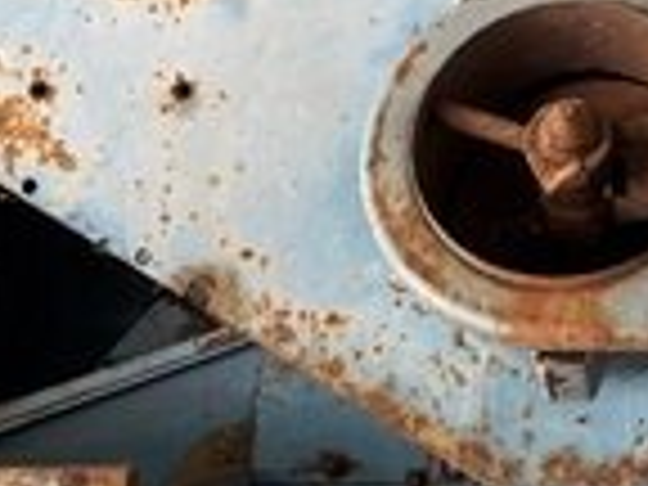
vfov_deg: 13.1
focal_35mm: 108
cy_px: -212
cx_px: 788
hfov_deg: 17.3
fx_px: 2022
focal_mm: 6.76
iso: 160
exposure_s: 1/121
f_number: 1.78
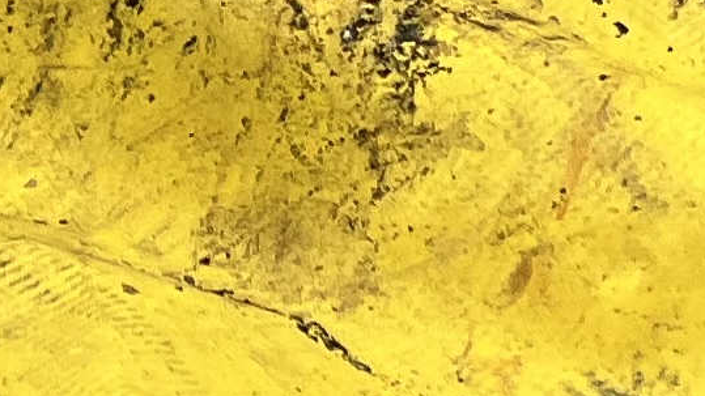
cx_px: -746
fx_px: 3962
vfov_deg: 4.8
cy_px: -1523
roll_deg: +0.3
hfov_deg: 9.5
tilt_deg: -8.7
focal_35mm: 212
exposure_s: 1/120
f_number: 1.5
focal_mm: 5.7
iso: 80
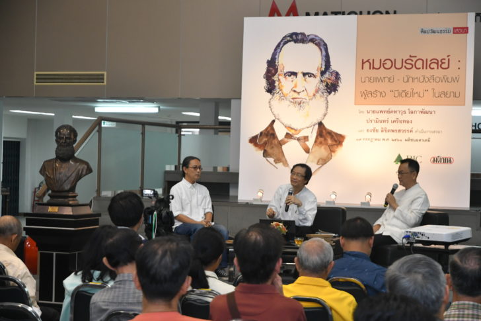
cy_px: 160
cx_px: 240
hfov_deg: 27.0
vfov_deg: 18.2
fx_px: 1002
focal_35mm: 75
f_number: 4
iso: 1600
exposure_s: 1/200
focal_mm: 50
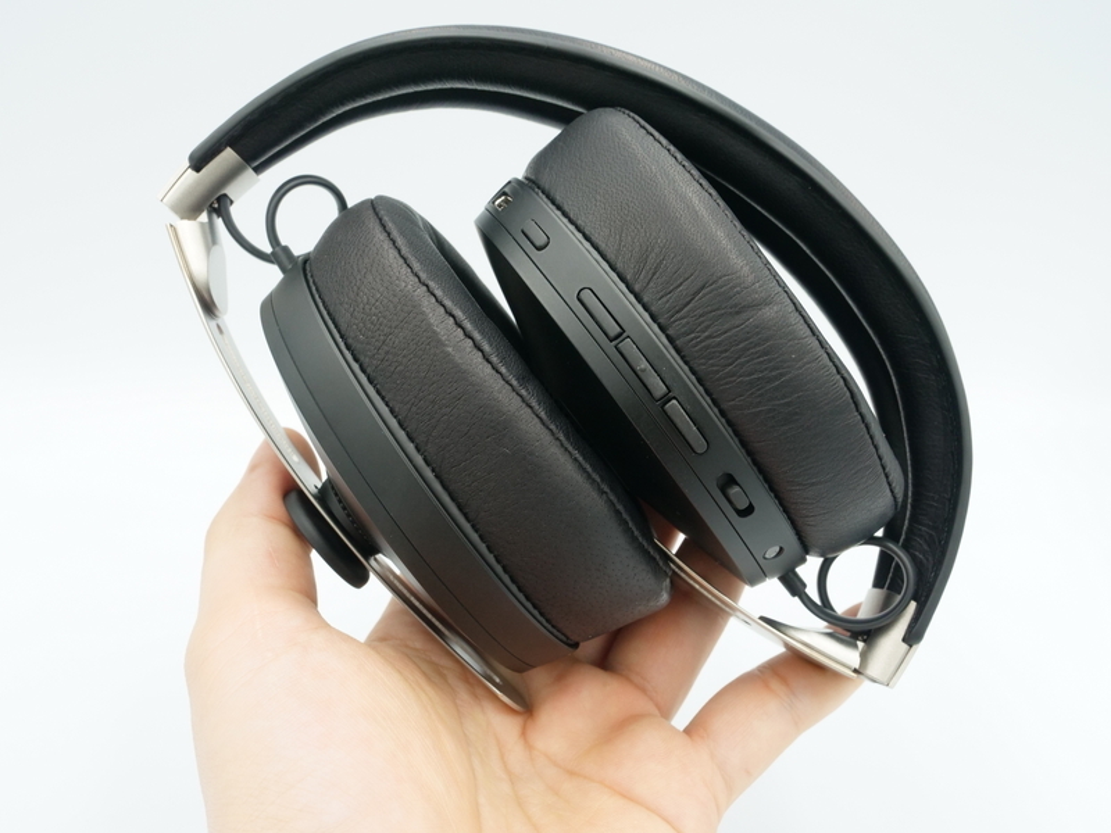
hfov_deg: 51.4
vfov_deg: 39.7
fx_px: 1155
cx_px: 556
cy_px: 416
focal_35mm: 36
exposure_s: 1/60
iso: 1000
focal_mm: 18
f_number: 8
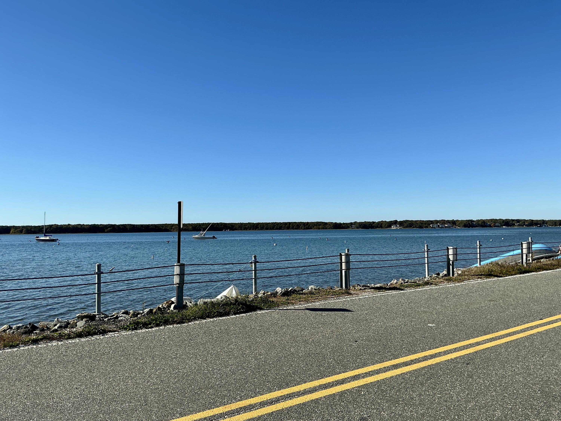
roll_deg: +0.4
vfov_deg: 49.7
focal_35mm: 28
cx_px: 280
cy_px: 210
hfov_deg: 63.4
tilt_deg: +3.9
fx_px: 454
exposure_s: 1/2427
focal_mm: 3
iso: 25
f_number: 1.8
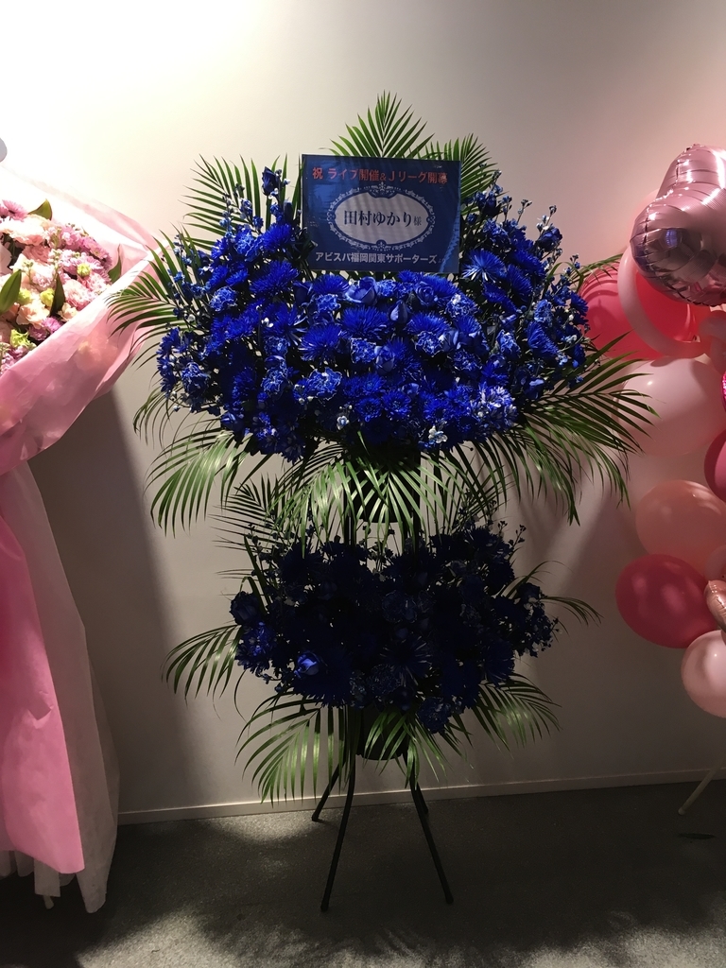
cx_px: 363
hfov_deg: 48.2
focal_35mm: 29
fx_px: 811
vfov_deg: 61.7
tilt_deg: -13.2
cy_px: 484
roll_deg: +0.1
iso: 64
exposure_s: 1/30
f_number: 2.2
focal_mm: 4.15
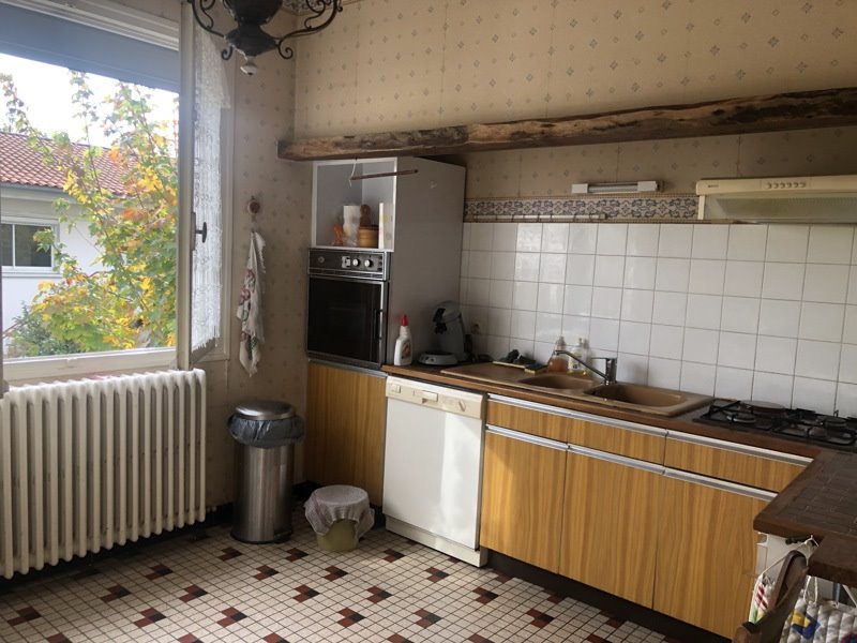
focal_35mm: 28
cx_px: 428
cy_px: 322
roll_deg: -3.1
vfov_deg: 49.7
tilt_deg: -7.2
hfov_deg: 63.4
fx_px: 693
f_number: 1.8
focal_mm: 4
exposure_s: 1/120
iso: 32
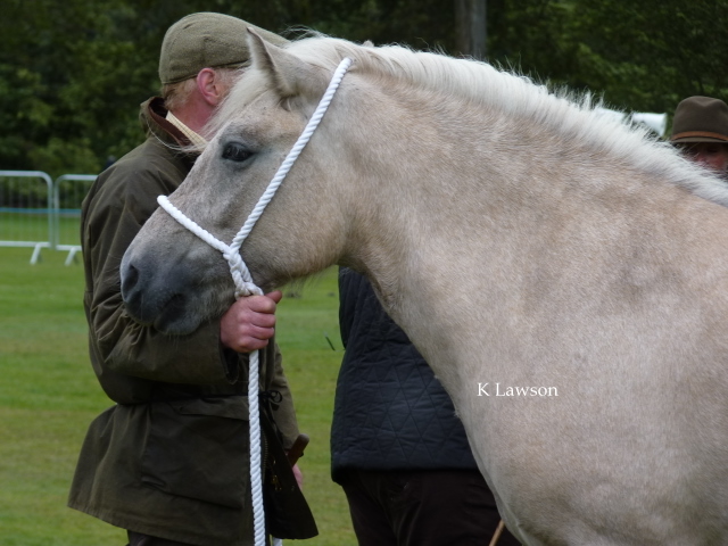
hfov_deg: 7.3
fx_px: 5741
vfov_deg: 5.4
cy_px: 273
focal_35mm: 273
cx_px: 364
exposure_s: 1/250
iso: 80
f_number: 4
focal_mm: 48.6
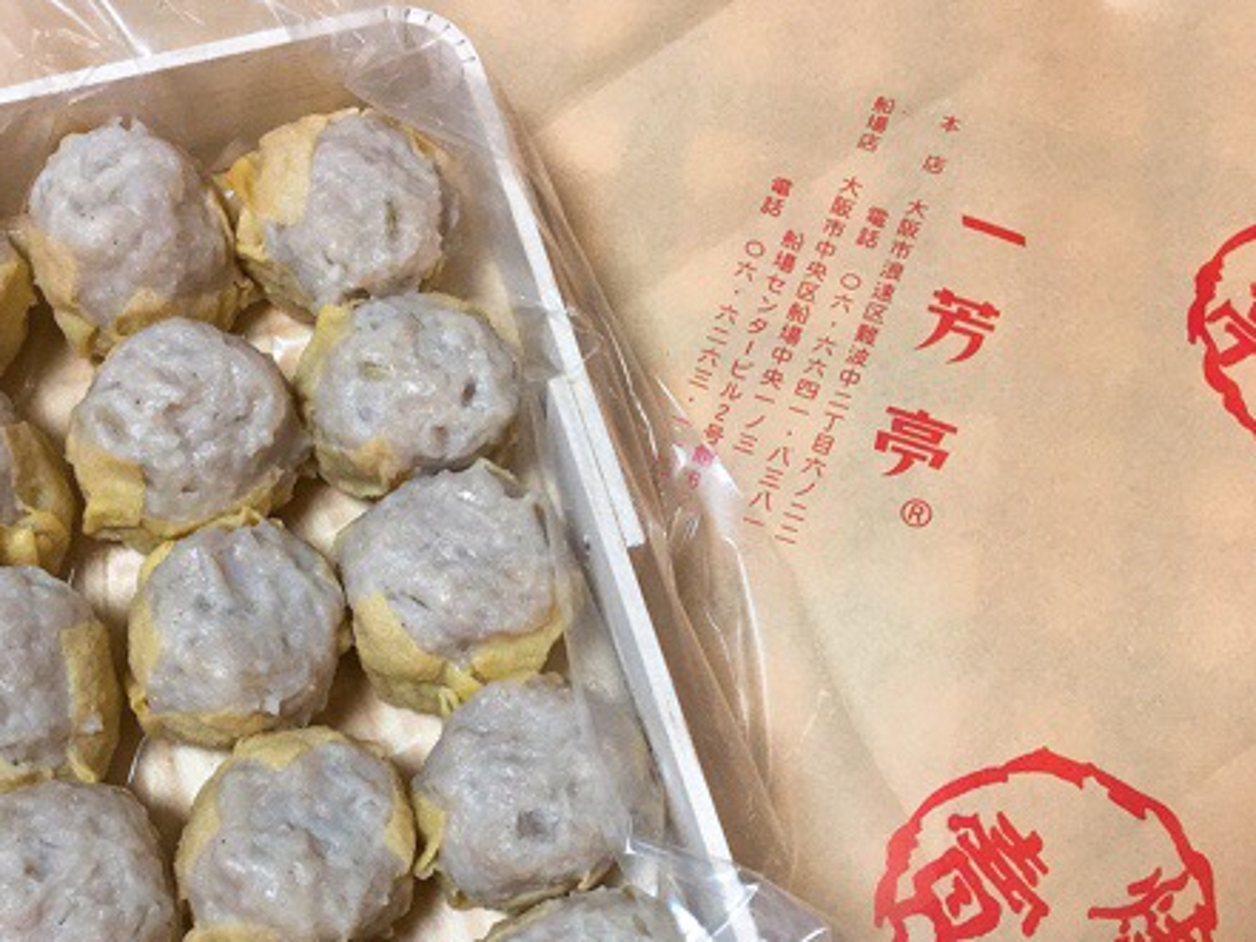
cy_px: 663
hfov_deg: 41.9
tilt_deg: -73.3
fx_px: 1633
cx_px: 516
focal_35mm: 45
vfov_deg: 31.8
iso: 80
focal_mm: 3.3
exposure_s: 1/30
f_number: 2.4
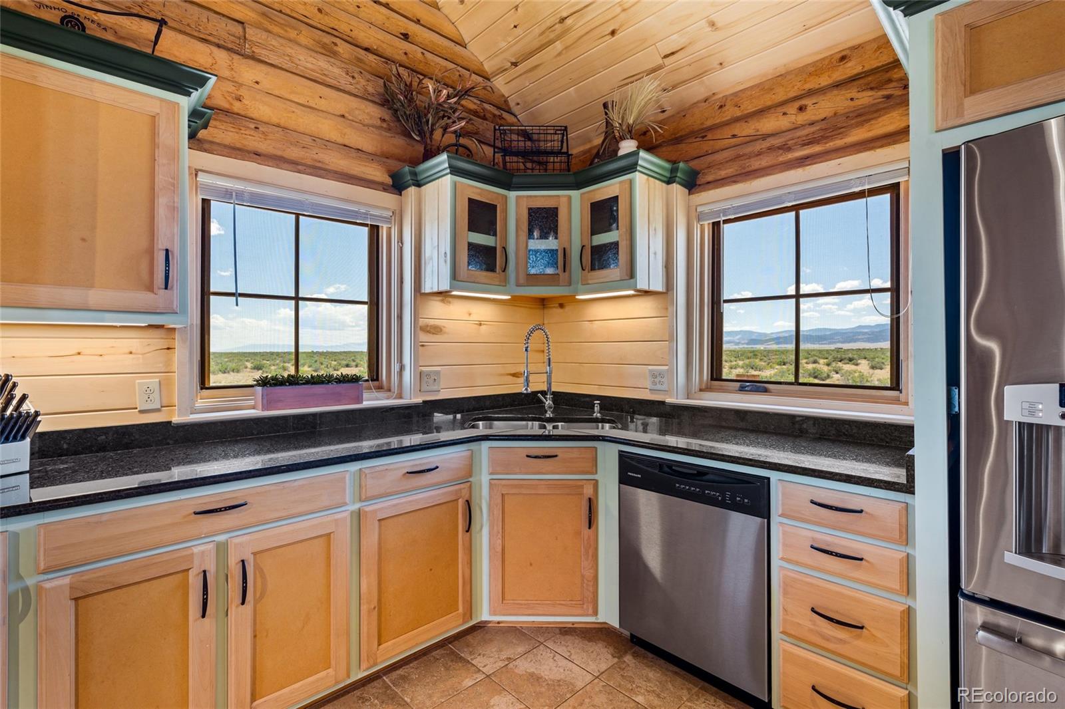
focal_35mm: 16
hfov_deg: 96.7
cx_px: 532
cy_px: 354
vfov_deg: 73.7
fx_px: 473
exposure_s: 1/2
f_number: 8
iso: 100
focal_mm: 16
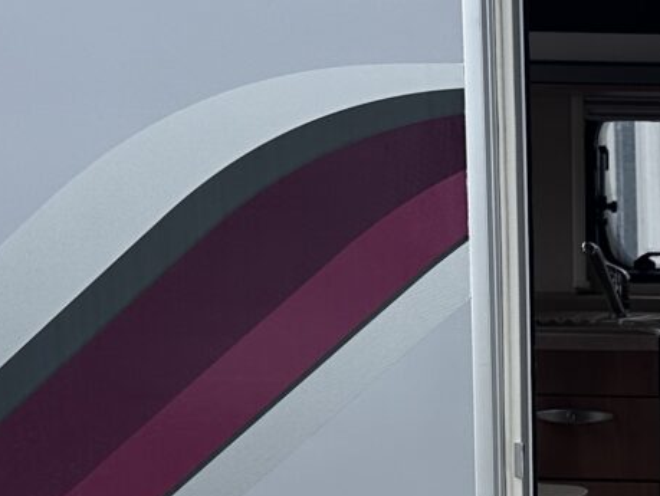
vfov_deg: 13.7
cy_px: 460
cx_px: 969
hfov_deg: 16.8
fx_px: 2042
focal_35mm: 107
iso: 80
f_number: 1.78
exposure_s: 1/2882
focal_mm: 6.86
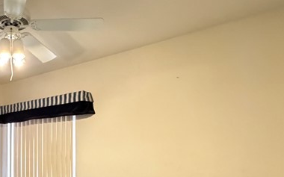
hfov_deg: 45.9
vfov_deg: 30.5
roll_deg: +0.7
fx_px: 309
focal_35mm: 40
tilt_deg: +1.5
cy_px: 161
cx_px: 44
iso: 1000
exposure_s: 1/60
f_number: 2.2
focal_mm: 2.22
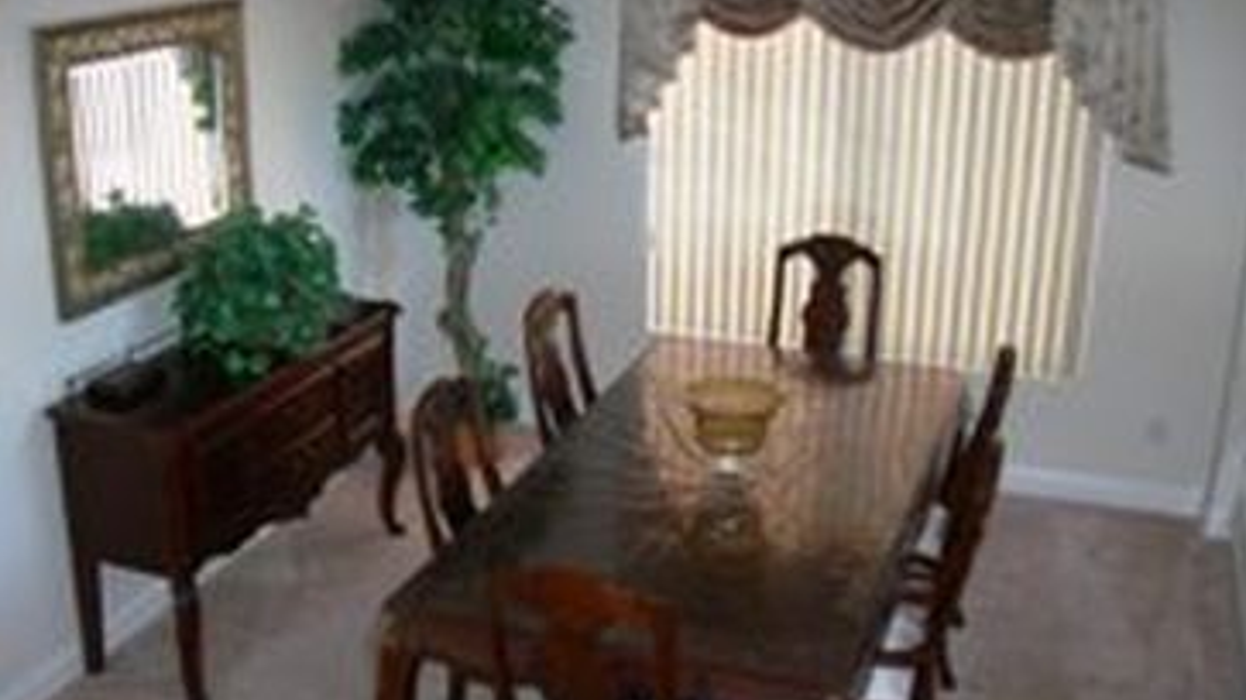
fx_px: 1387
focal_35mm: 42
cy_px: 360
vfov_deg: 28.3
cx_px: 628
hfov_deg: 48.4
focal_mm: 7.8
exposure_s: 1/60.1
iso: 104
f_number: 2.8
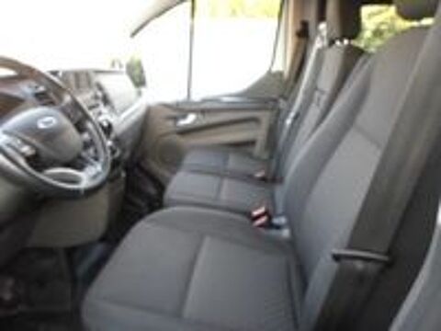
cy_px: 166
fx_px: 318
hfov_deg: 69.4
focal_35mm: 25
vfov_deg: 54.9
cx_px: 220
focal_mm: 4.5
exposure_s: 1/30
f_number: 2.5
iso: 160
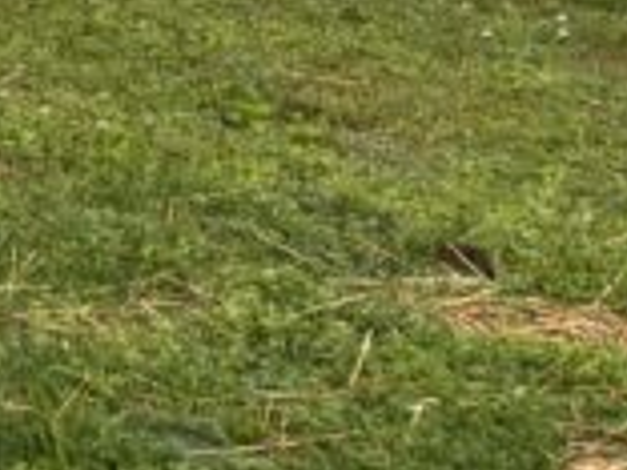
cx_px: -1387
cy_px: -719
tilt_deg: +0.4
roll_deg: +3.4
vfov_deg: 7.9
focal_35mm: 171
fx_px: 3097
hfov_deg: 8.9
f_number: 1.6
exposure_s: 1/225
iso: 50
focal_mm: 5.96
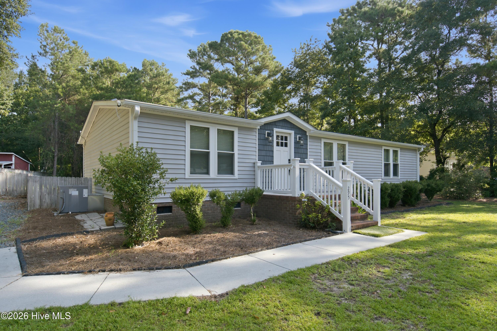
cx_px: 248
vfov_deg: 64.6
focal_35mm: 19
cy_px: 166
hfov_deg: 86.9
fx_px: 262
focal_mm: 19
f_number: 4
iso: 100
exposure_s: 1/160
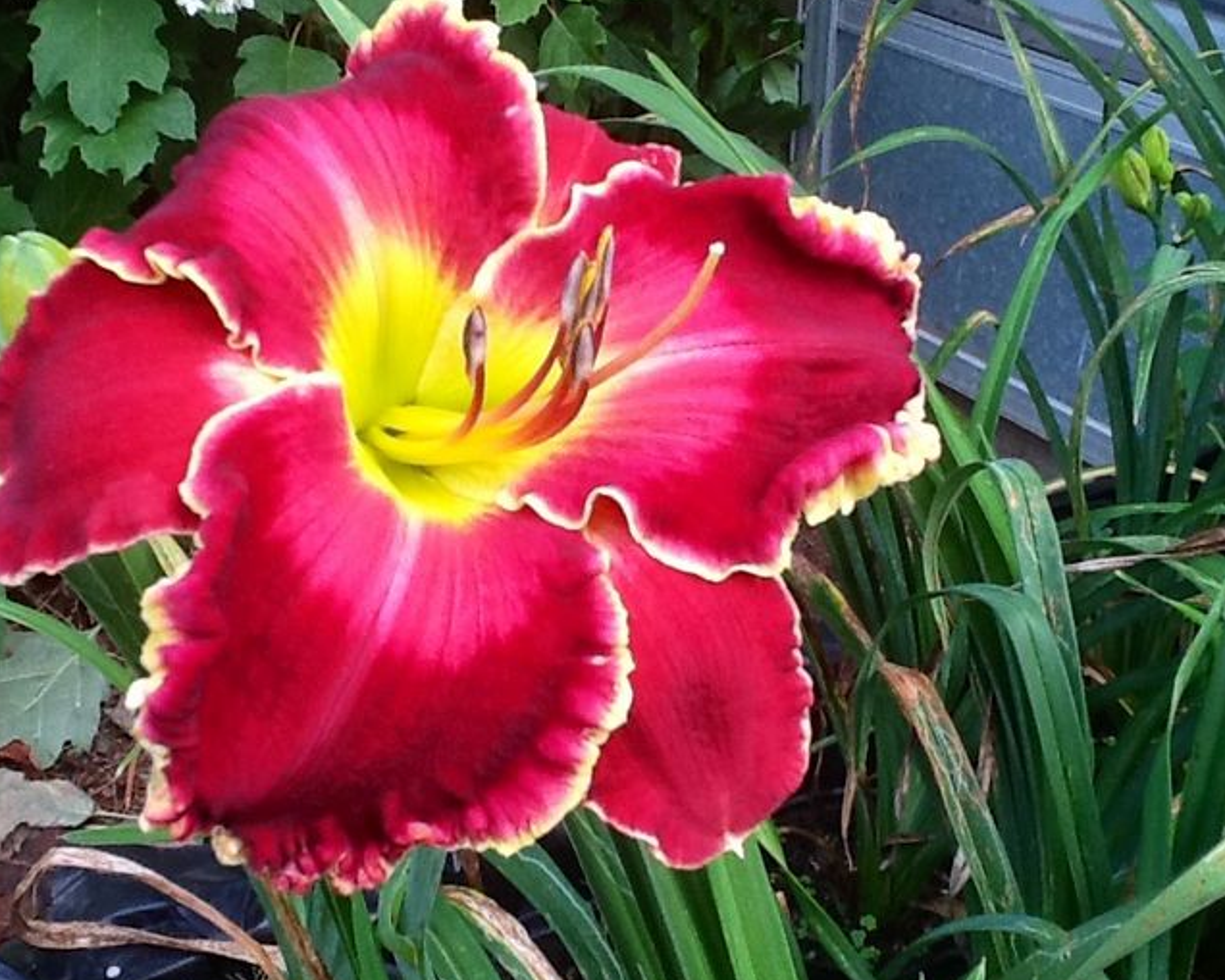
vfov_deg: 28.1
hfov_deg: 34.7
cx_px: 518
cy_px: 504
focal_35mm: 54
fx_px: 1958
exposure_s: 1/60
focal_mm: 2.03
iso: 50
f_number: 2.4
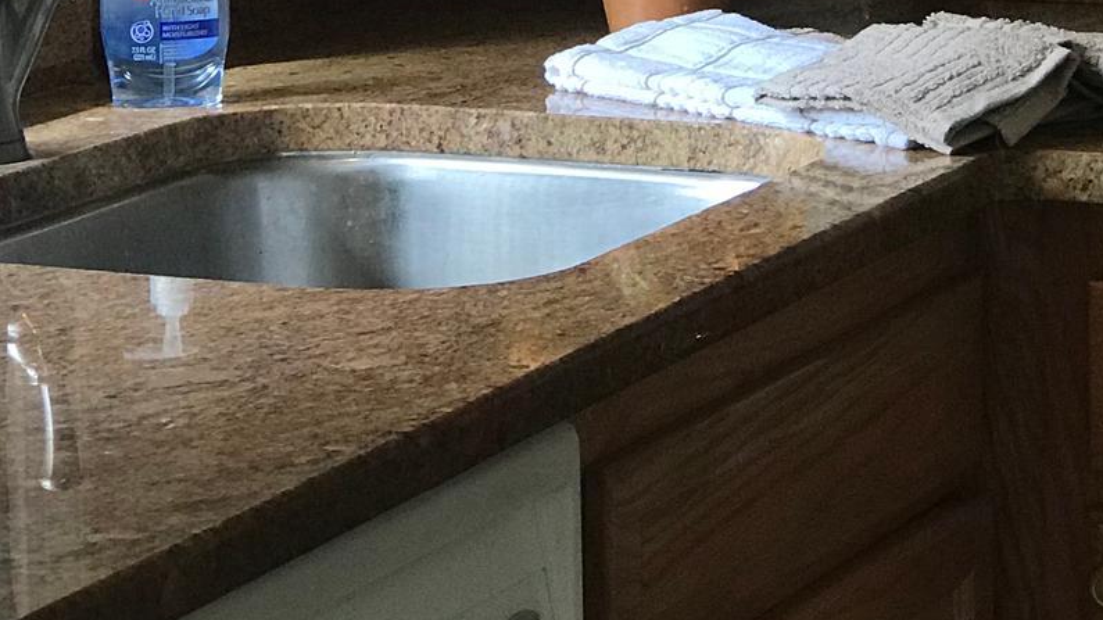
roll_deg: +0.3
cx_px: 620
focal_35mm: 160
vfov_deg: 7.5
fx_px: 4679
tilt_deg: -6.2
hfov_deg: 13.4
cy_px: -168
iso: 64
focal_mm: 6.6
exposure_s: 1/60
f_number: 2.8
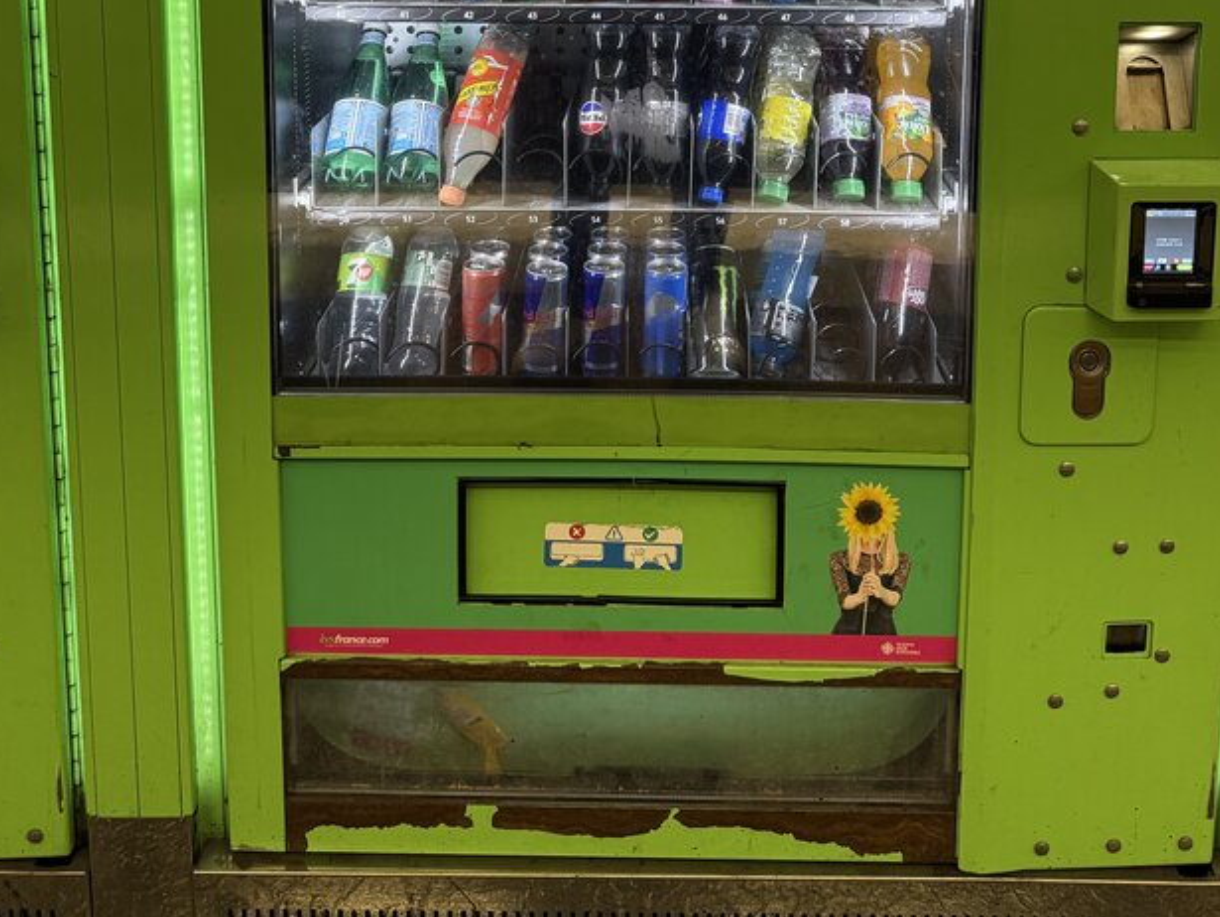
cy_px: 4
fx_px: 1375
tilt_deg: -7.4
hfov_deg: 47.8
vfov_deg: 33.7
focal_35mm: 39
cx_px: 667
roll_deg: +0.1
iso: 200
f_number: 1.78
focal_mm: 6.76
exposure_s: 1/109
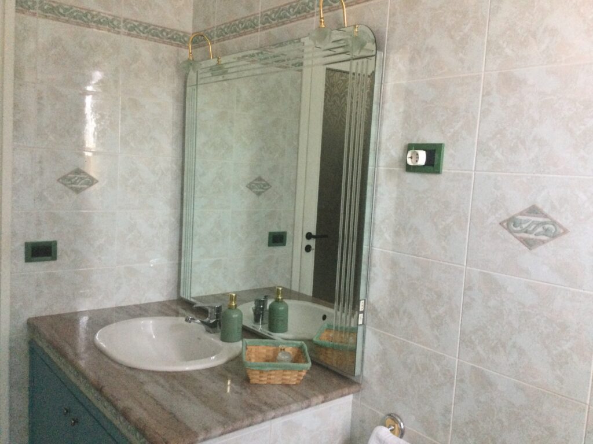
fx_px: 531
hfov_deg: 58.4
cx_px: 296
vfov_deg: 45.4
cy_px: 222
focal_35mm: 31
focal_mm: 3.3
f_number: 2.4
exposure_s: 1/20
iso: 250
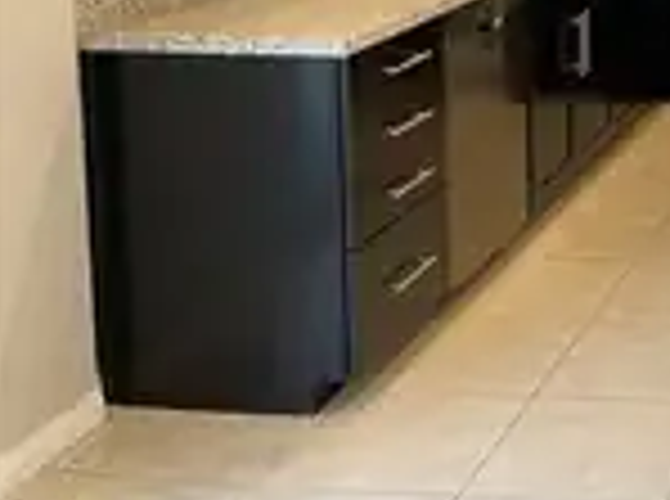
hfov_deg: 24.2
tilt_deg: -6.4
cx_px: 886
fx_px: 1352
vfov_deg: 19.7
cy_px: -104
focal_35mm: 70
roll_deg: -0.2
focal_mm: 5.1
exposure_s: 1/60
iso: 100
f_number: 1.6
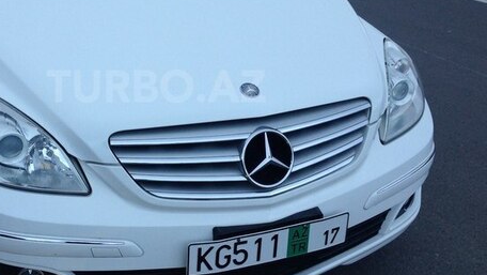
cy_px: 86
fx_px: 672
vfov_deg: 23.0
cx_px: 156
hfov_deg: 39.3
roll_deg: -0.2
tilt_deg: -19.9
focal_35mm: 52
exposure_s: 1/30
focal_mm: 4.12
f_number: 2.4
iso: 50
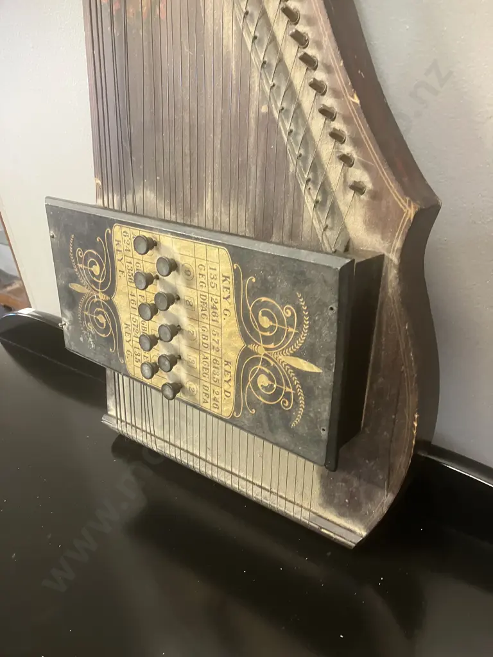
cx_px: 246
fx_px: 532
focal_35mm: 28
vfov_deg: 63.4
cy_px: 328
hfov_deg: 49.7
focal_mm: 3.99
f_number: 1.8
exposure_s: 1/25
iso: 320
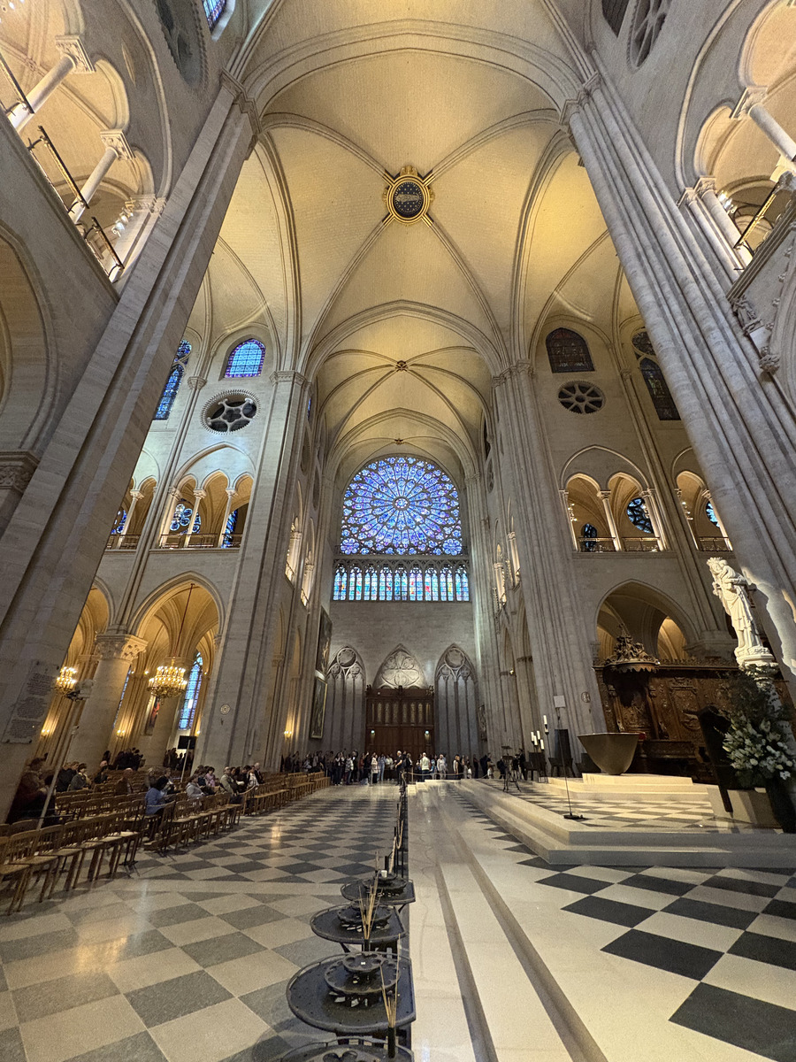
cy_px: 531
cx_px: 398
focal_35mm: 14
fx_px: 429
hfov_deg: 85.7
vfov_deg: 102.1
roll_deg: -0.8
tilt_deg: +28.1
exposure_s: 1/60
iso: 640
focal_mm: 2.22
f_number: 2.2
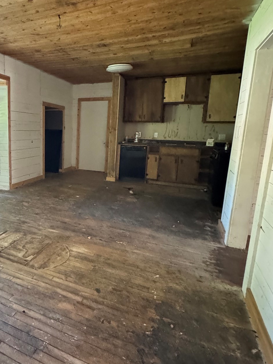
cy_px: 165
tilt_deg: -8.2
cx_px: 60
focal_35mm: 23
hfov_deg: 55.3
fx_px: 242
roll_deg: -0.8
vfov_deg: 73.7
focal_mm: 2.22
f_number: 2.2
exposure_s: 1/55
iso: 1250
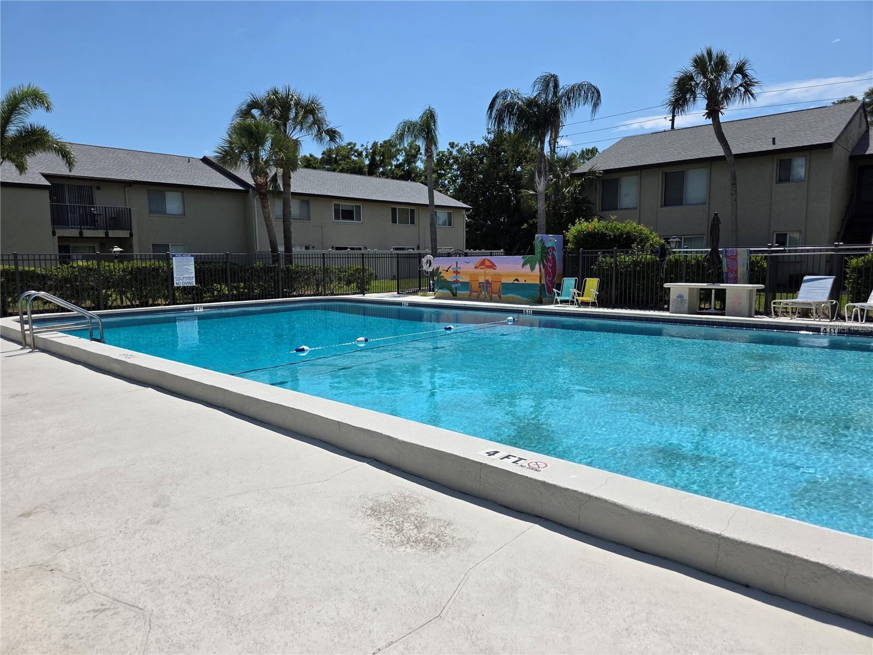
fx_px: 580
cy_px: 328
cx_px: 436
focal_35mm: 23
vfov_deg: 58.9
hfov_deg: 73.9
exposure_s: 1/7944
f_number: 1.7
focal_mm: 6.3
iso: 64
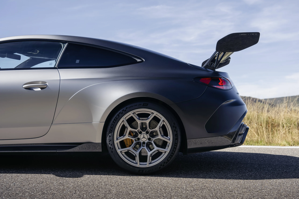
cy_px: 100
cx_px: 150
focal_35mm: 40
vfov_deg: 33.4
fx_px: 332
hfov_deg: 48.5
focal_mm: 40
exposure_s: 1/100
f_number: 3.5
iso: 80
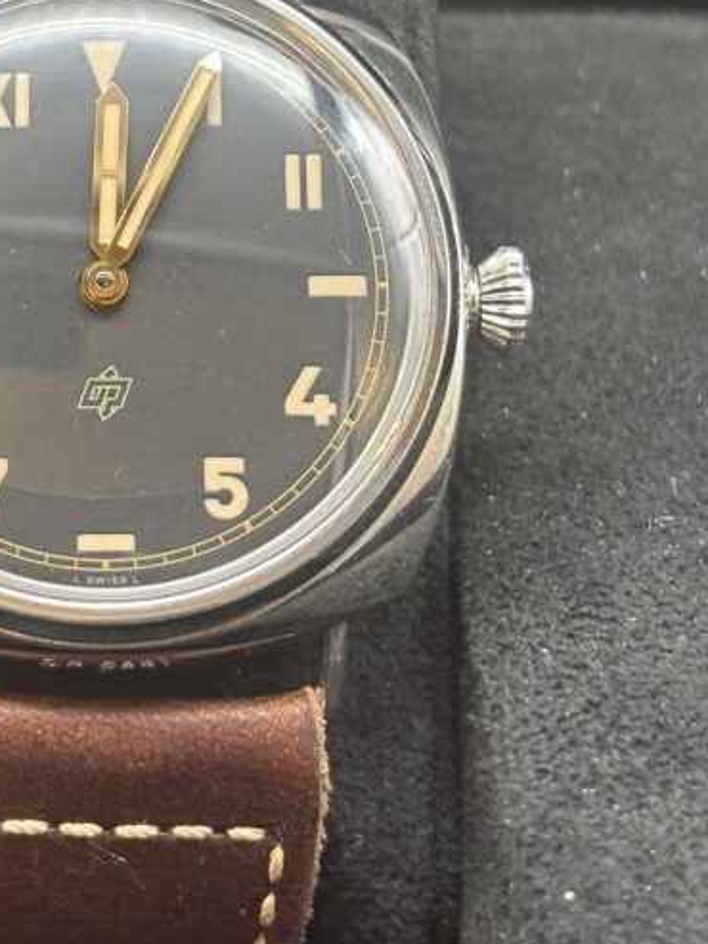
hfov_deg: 13.6
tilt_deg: -31.5
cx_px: 100
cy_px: 146
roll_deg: -2.0
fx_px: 2944
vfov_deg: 18.0
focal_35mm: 108
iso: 100
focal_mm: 5.96
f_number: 1.6
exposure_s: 1/50
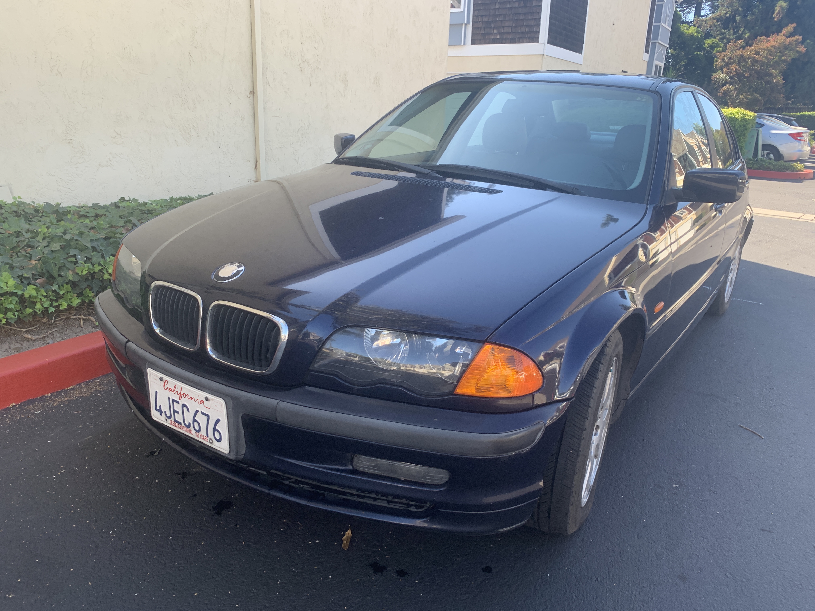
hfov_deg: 67.3
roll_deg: -0.9
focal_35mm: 26
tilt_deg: -16.3
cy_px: 306
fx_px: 612
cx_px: 408
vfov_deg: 53.1
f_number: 1.8
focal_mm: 4.25
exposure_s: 1/198
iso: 25
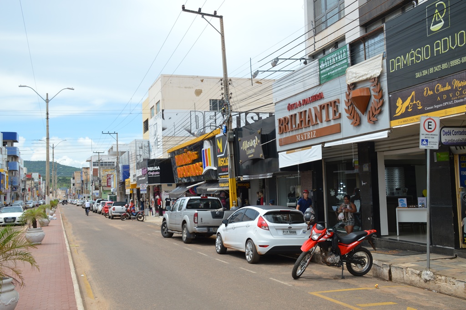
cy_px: 155
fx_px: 504
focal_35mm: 39
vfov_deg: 34.2
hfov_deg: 49.6
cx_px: 233
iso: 100
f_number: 8
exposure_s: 1/250
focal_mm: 26
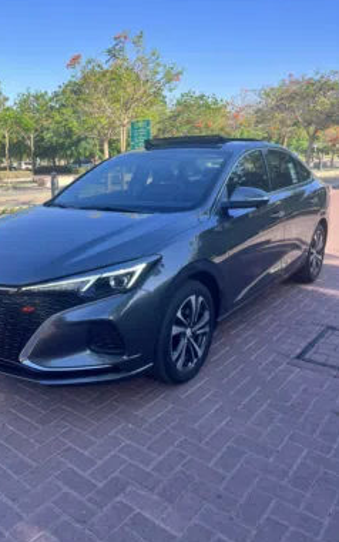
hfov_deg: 42.9
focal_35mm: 29
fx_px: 428
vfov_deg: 64.6
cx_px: 128
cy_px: 275
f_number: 1.6
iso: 50
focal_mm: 5.1
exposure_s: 1/816
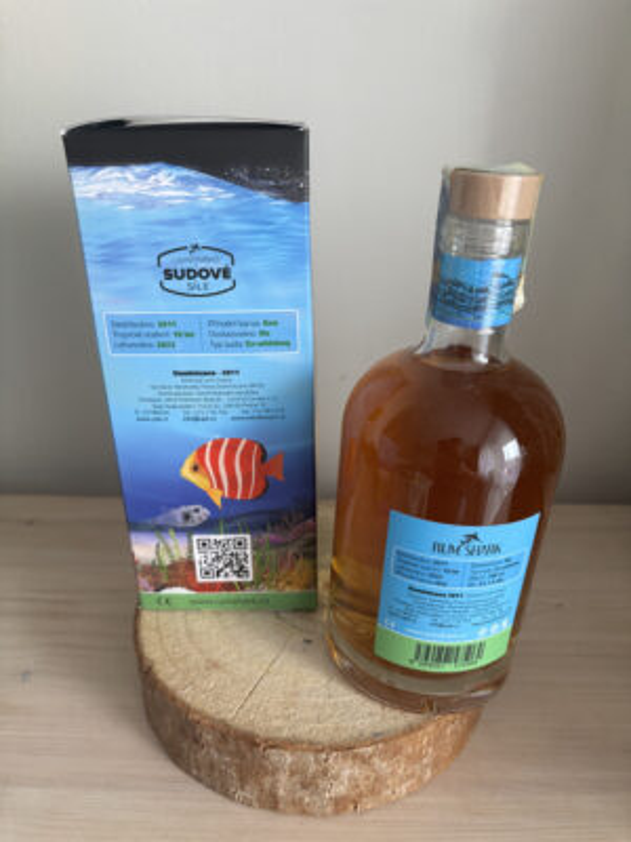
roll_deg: -2.9
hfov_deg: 53.1
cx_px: 316
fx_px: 632
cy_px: 421
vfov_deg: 67.3
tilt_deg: -23.8
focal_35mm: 26
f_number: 1.6
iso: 320
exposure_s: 1/60
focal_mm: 5.96
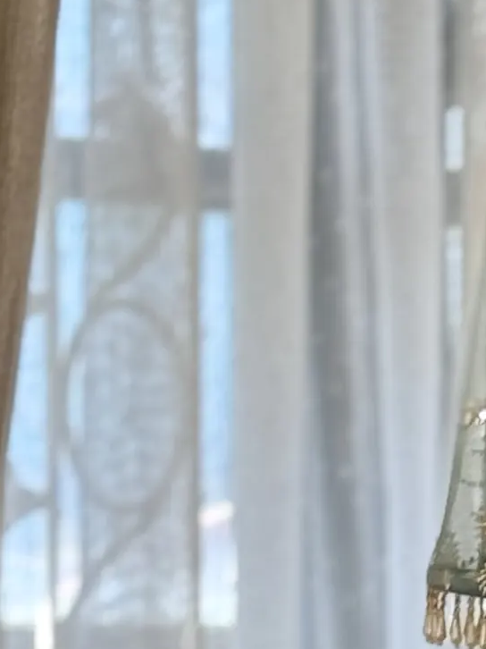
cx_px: 817
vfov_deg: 7.4
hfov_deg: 5.8
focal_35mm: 253
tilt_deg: -11.2
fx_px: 4739
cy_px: 1427
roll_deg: -1.3
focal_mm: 6.76
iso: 50
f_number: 1.78
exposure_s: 1/50
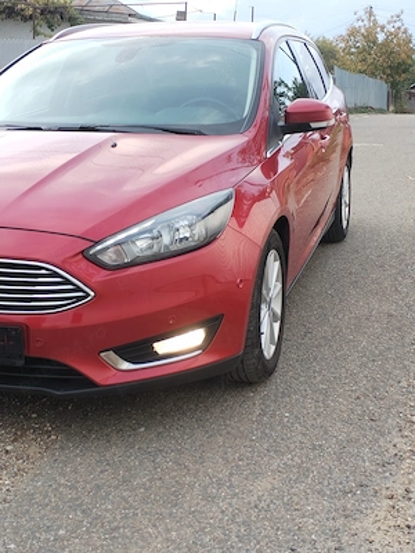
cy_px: 276
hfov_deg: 28.6
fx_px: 815
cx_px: 208
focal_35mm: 51
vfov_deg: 37.5
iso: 100
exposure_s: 1/142
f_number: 1.8
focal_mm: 4.75
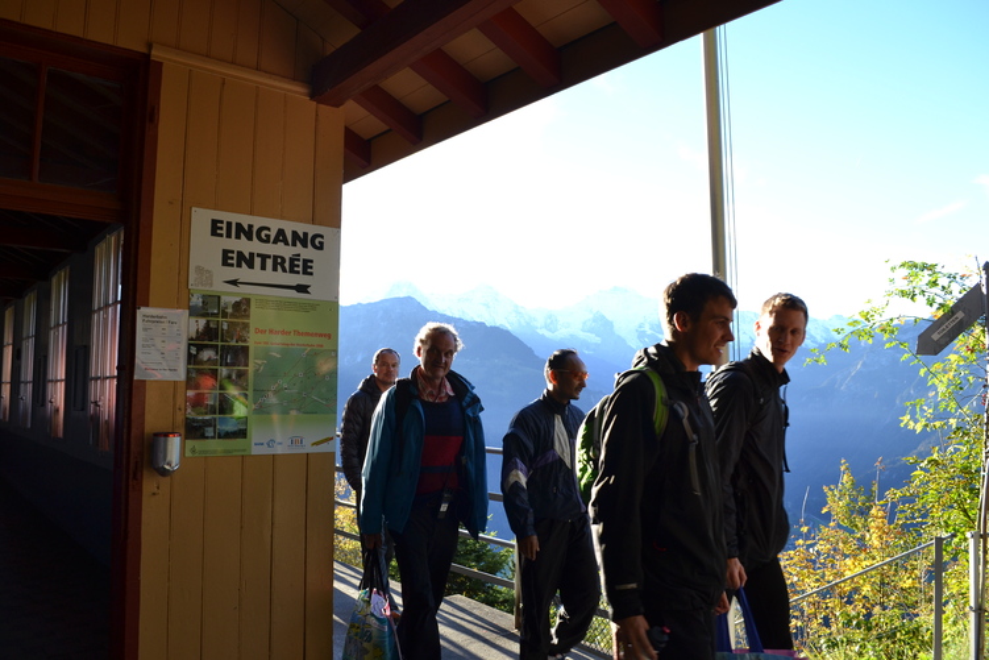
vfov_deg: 47.9
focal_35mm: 27
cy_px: 330
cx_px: 494
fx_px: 742
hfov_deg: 67.4
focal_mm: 18
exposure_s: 1/125
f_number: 5.6
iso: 200
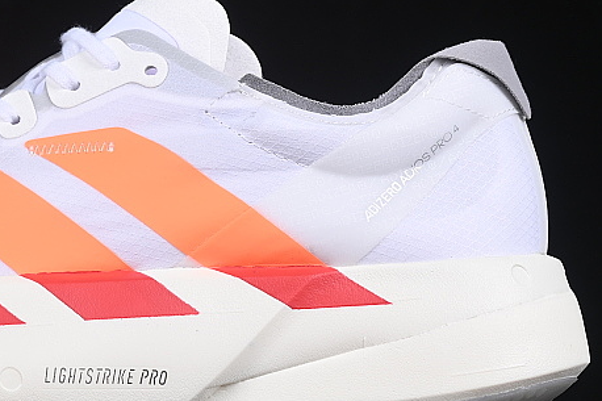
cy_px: 134
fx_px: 2959
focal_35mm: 177
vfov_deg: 7.7
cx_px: 130
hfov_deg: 11.6
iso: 160
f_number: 8
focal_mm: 50
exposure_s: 1/80
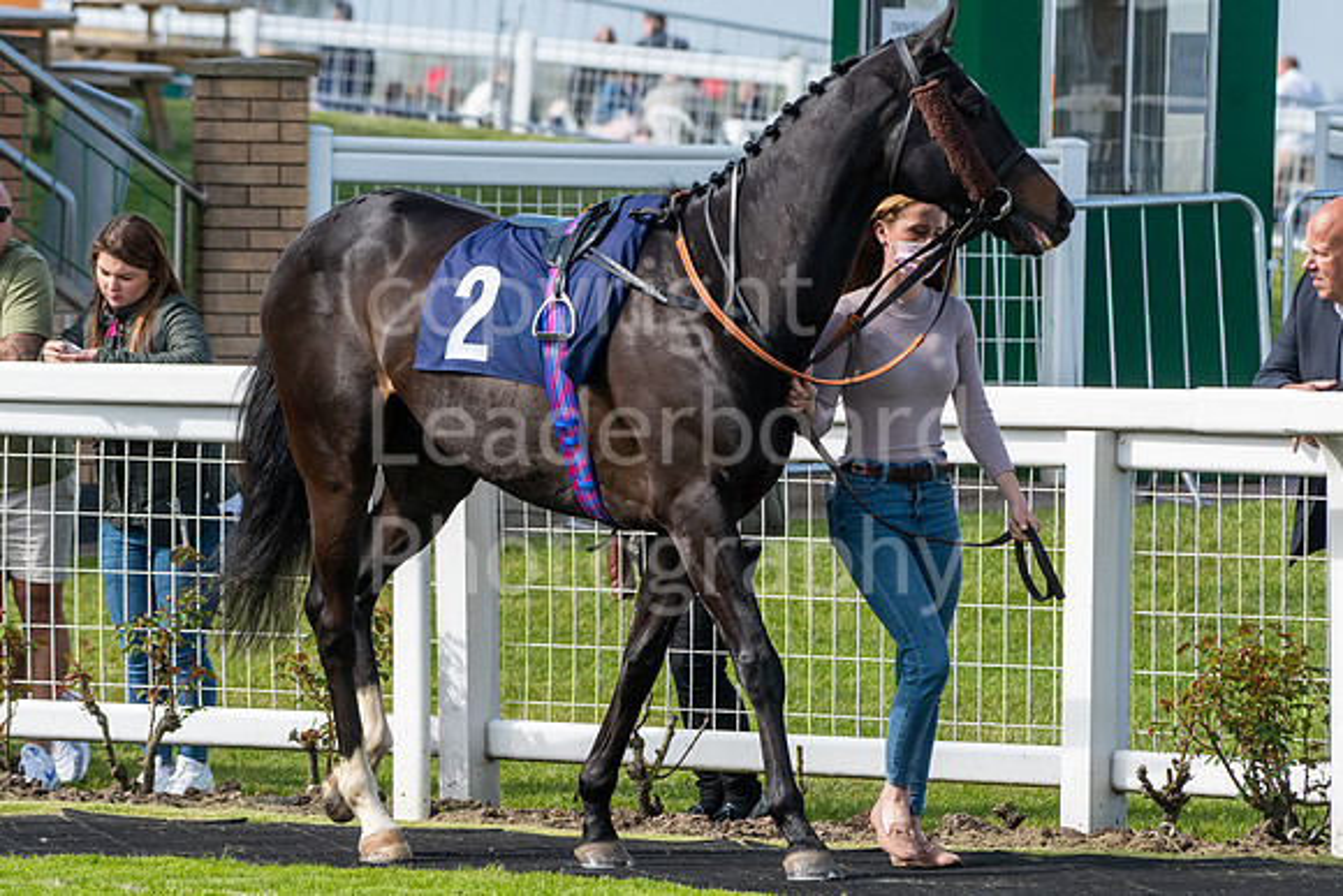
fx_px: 13433
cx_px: 672
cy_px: 448
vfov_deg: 3.8
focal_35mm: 360
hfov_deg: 5.7
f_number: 6.3
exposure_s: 1/1600
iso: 640
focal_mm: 240
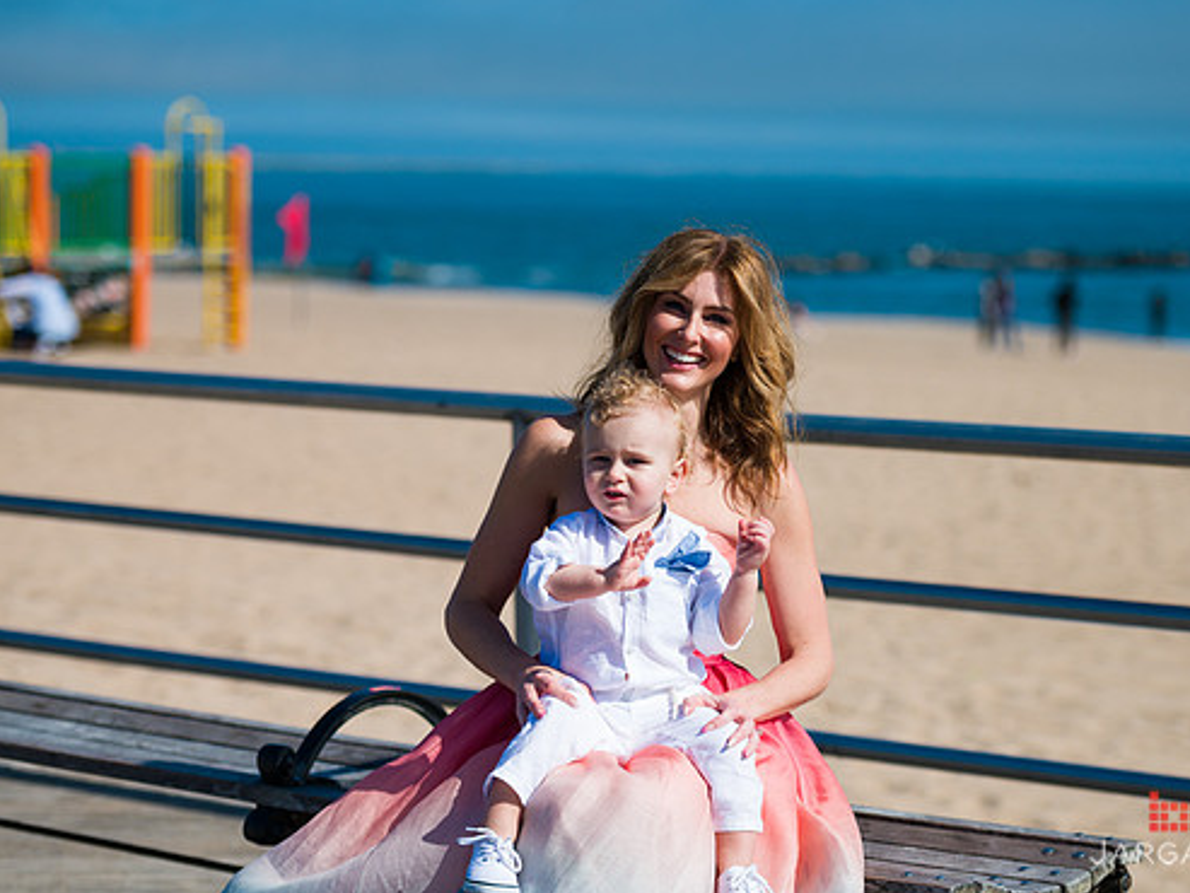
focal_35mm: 113
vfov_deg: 13.1
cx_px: 620
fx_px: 3886
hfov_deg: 17.4
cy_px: 451
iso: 200
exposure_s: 1/6400
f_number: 3.2
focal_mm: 100
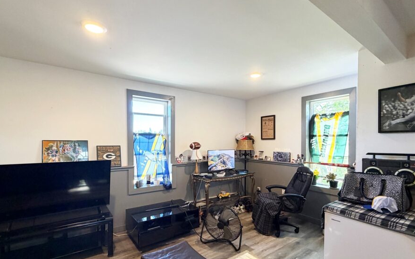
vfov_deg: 64.7
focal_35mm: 18
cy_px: 147
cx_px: 211
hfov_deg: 91.1
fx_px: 204
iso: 320
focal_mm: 2.22
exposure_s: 1/60
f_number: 2.2
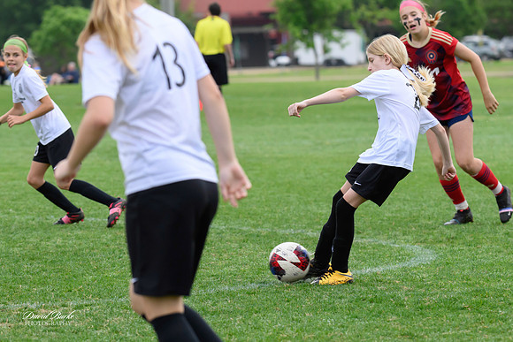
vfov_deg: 4.6
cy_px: 227
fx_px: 4228
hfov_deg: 6.9
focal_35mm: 297
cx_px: 273
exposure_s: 1/1250
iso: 1250
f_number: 5.6
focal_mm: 180
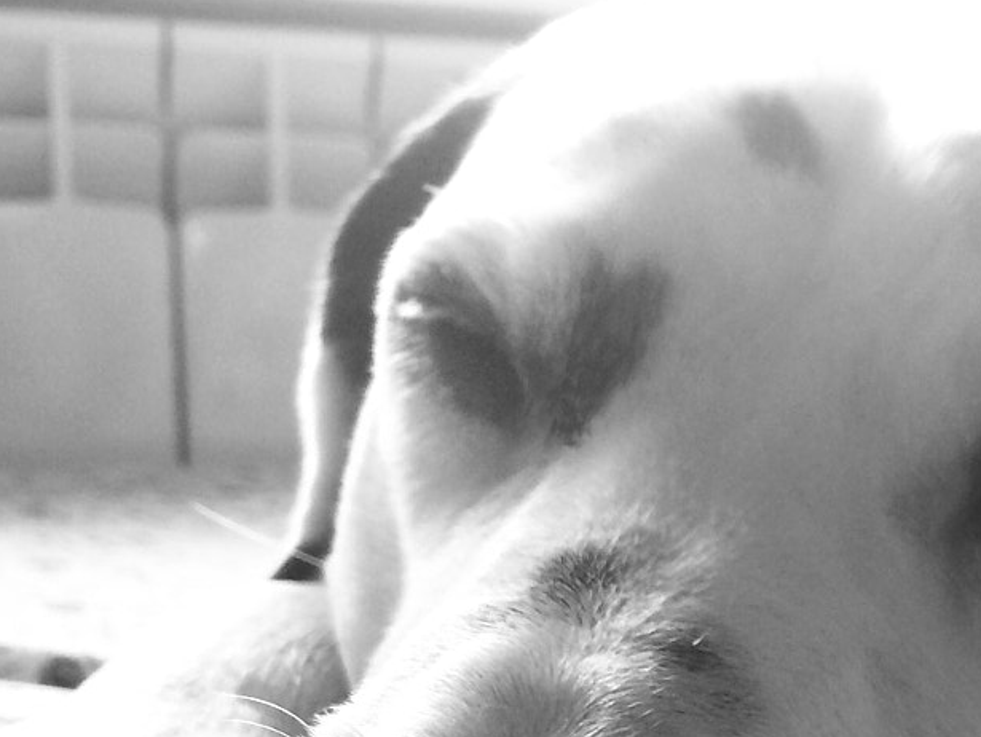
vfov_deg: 18.5
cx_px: 1016
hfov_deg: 23.8
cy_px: 694
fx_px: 2212
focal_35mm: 78
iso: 80
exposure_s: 1/30
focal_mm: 4.12
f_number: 2.2
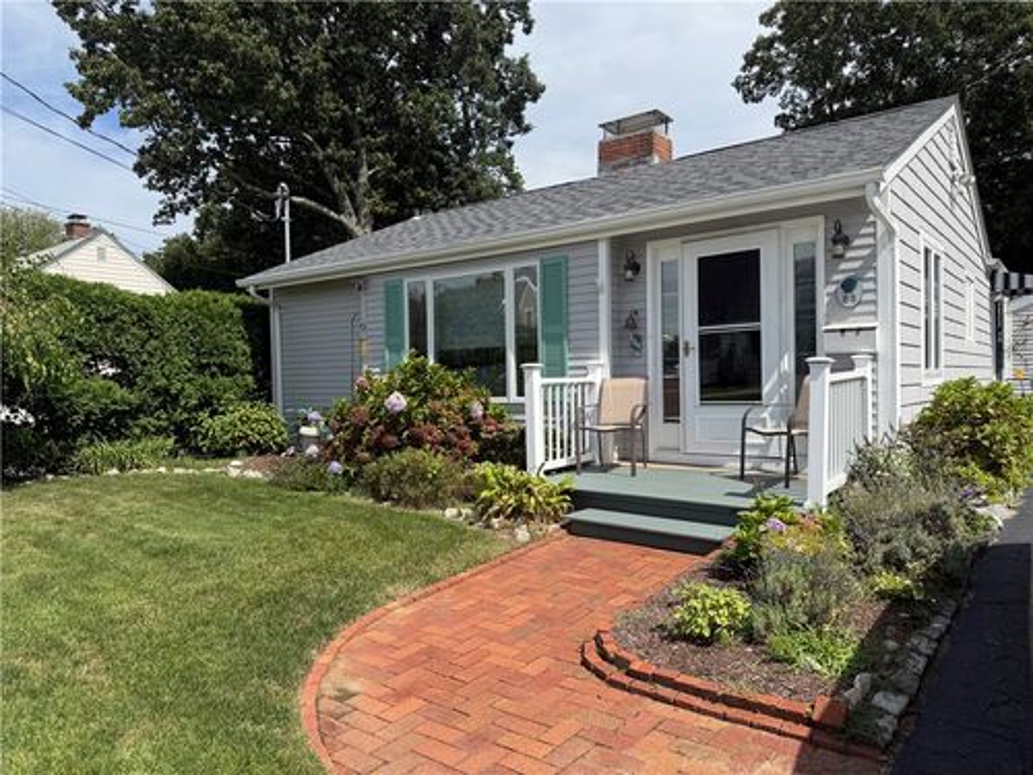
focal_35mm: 24
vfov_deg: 56.8
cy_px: 388
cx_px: 516
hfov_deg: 71.6
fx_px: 716
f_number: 1.78
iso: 80
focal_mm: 6.76
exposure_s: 1/5319
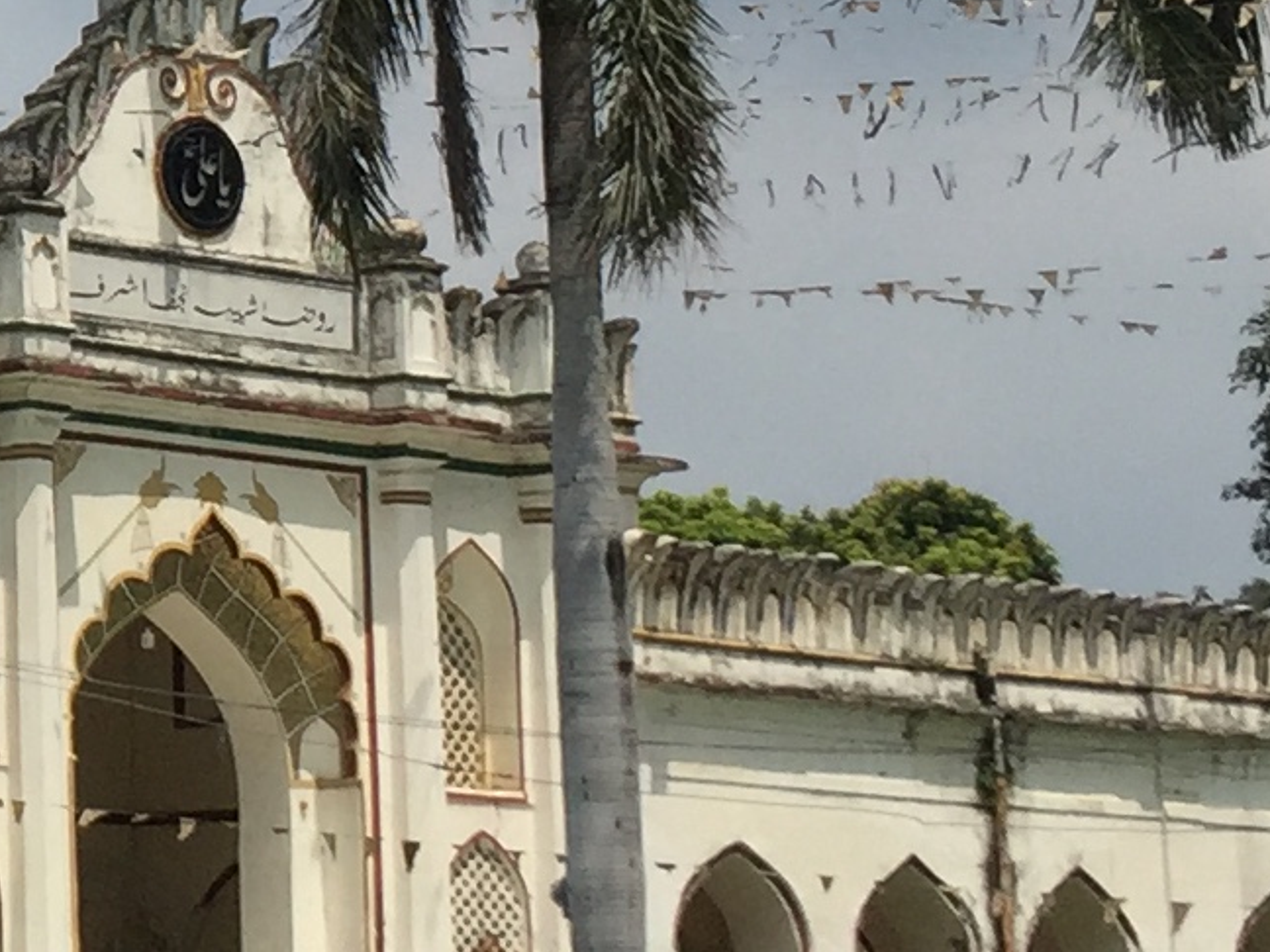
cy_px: 27
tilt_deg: +11.3
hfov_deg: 12.5
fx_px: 5356
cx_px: -915
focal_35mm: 146
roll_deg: -0.5
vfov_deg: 10.1
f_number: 2.2
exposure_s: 1/3968
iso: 32
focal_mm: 4.15
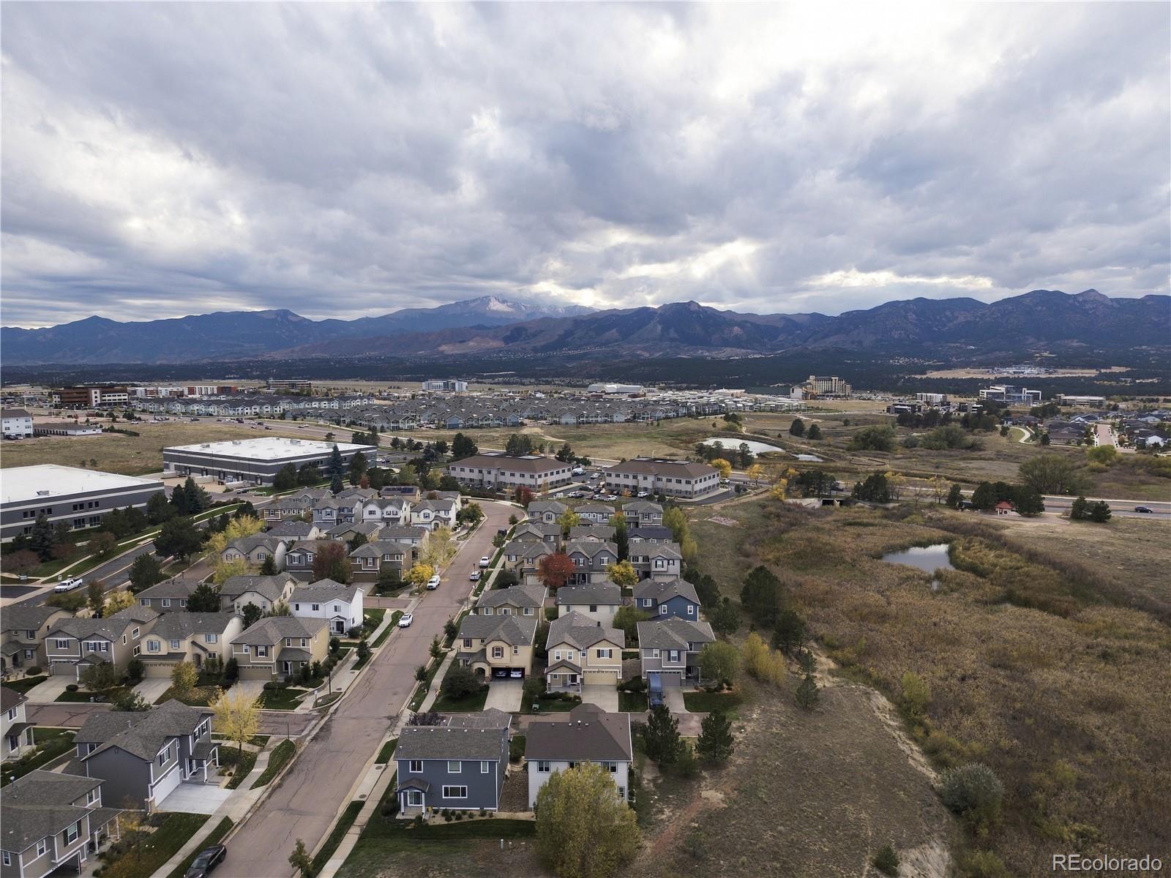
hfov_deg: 71.6
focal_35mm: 24
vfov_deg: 56.8
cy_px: 439
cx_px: 586
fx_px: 812
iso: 280
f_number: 1.8
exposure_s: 1/2000
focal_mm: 8.7
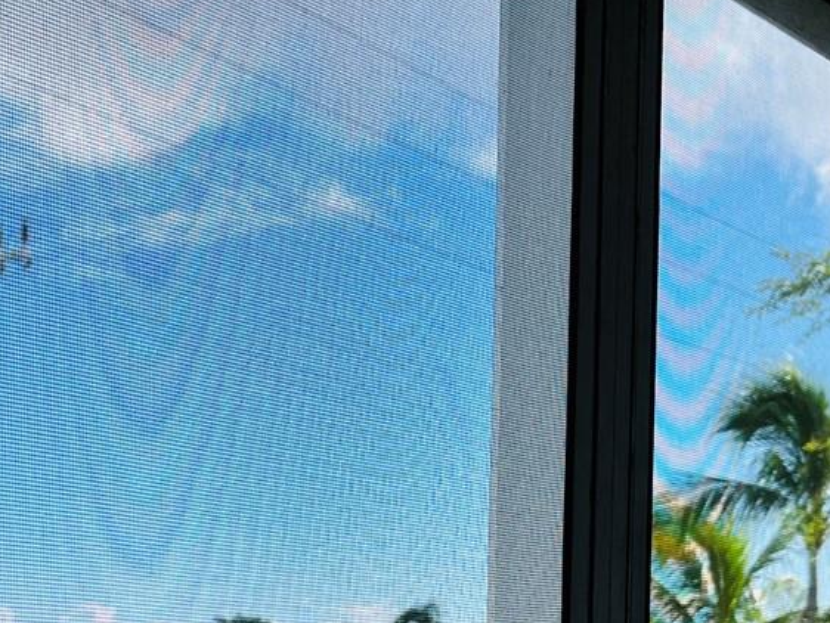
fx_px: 1775
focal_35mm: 74
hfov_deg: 26.2
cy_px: 784
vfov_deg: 18.7
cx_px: 318
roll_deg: -0.6
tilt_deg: -2.1
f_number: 1.6
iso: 50
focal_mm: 5.1
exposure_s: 1/1957
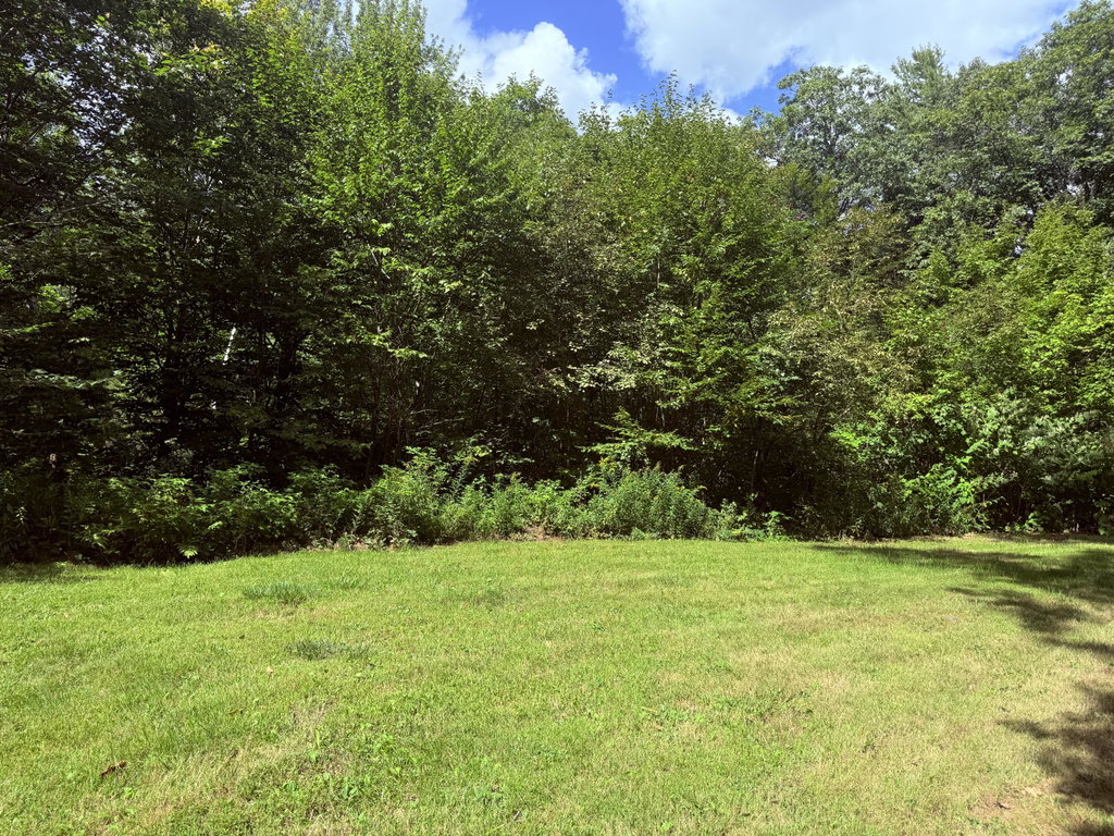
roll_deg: -4.8
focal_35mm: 24
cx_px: 557
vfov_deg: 56.8
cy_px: 418
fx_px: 772
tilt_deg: +1.0
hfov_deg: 71.6
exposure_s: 1/2232
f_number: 1.78
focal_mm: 6.76
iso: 80
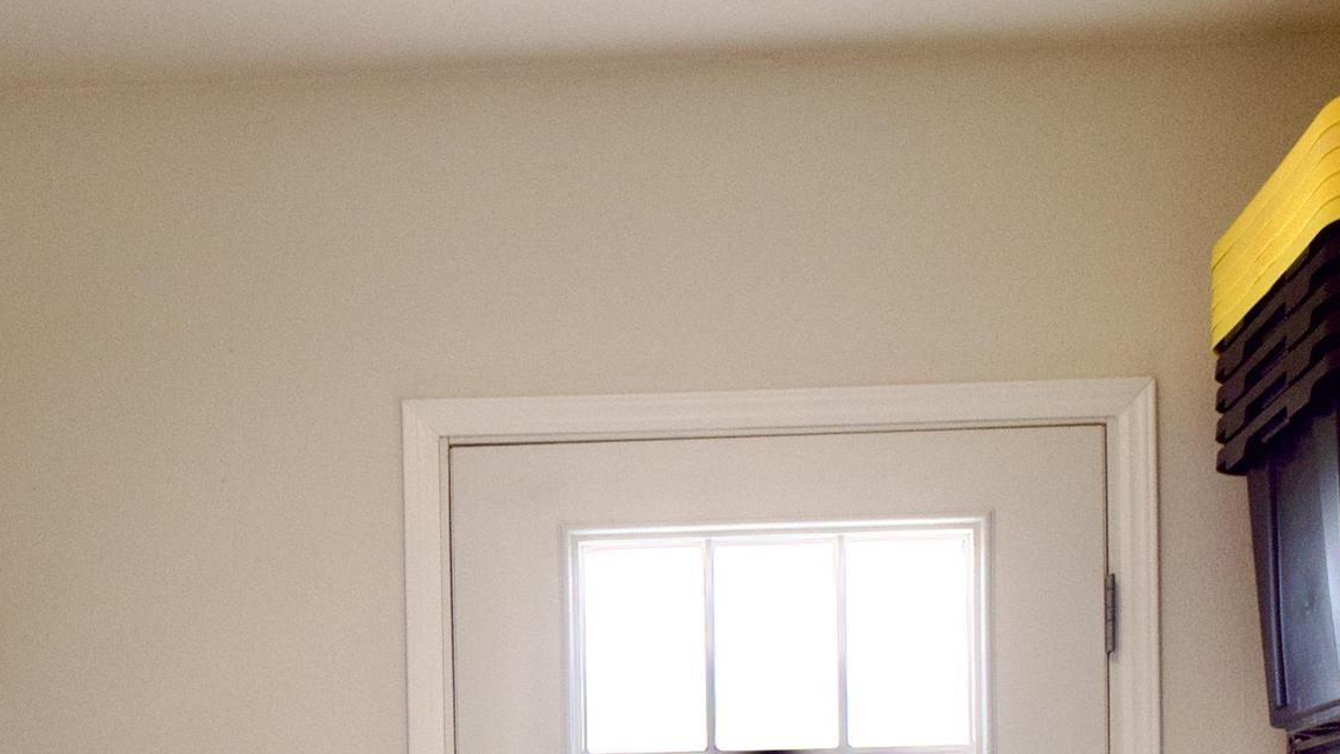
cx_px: 634
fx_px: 1670
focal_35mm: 47
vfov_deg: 22.8
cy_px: 962
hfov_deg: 43.7
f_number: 4.5
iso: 400
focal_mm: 8
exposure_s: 1/200
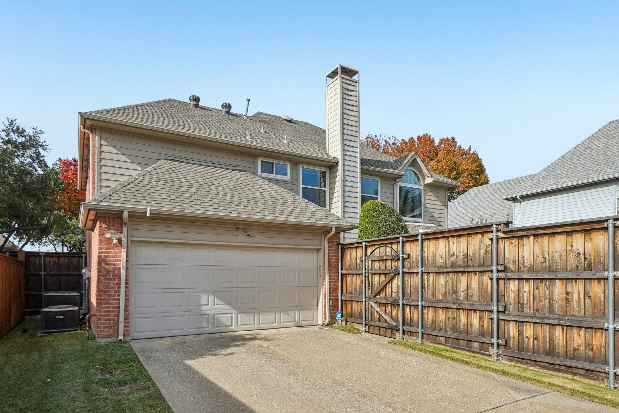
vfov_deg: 64.5
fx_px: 327
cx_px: 310
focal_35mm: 19
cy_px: 206
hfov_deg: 86.9
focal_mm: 13
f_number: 8
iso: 400
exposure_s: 1/1000
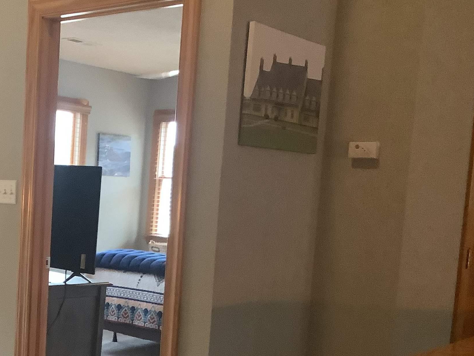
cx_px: 53
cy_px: 282
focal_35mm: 58
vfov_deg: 24.8
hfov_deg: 31.8
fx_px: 794
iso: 320
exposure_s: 1/60
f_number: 2.4
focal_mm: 3.3
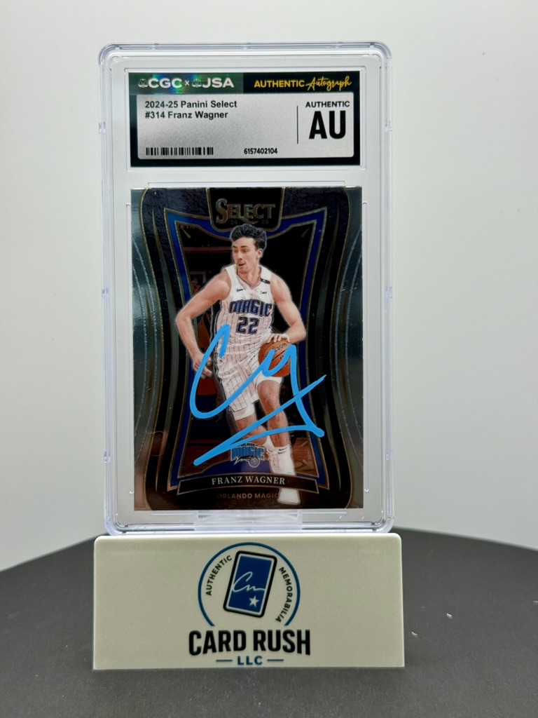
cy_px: 359
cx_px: 269
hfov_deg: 30.3
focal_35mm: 48
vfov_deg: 39.7
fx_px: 995
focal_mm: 6.76
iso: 64
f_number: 1.78
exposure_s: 1/227
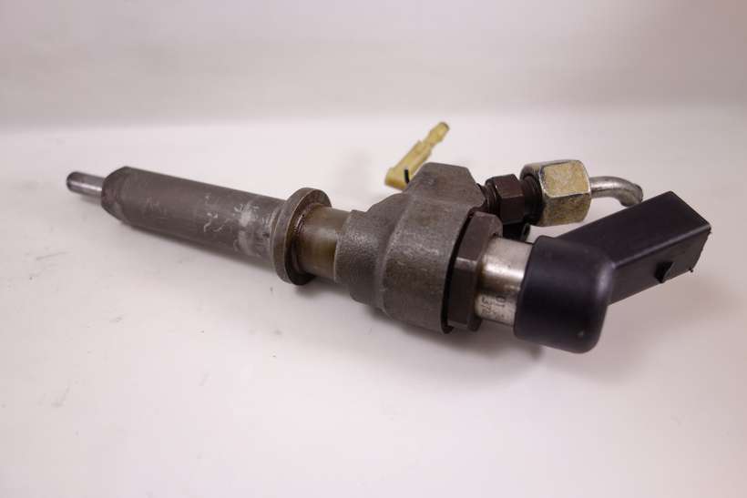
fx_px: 581
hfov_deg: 65.5
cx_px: 374
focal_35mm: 28
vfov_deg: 46.4
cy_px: 249
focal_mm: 10.4
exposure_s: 1/100
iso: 125
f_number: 2.2
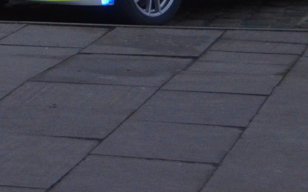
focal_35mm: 257
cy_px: -305
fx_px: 2157
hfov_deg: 8.1
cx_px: -35
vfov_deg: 4.9
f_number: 5
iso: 1250
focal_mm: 34
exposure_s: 1/60
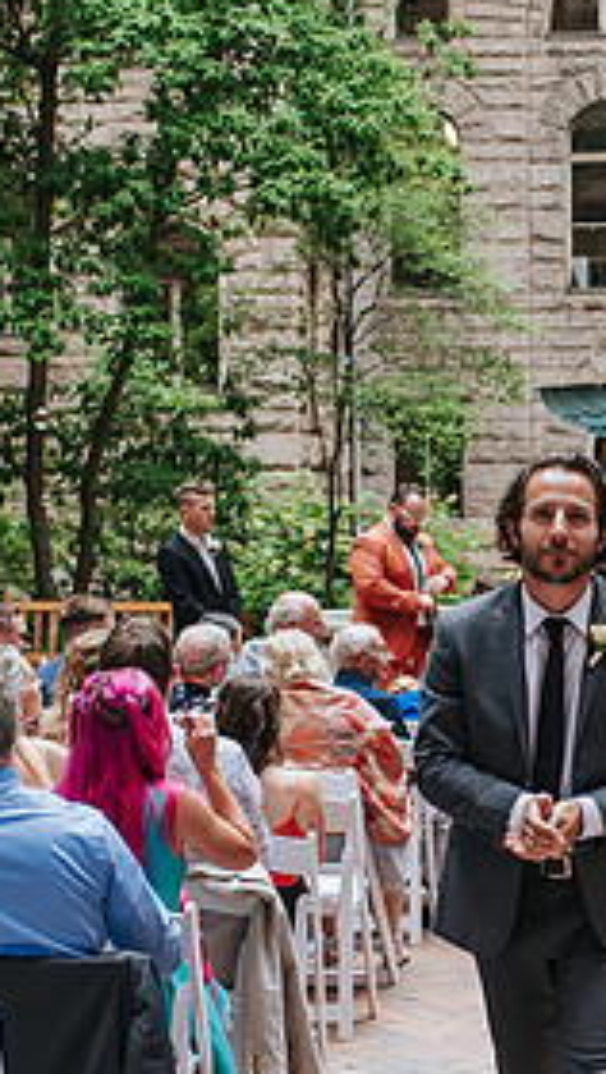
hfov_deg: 10.9
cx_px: 612
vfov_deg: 19.4
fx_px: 3135
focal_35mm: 110
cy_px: 751
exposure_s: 1/400
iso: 800
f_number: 4
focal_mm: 35
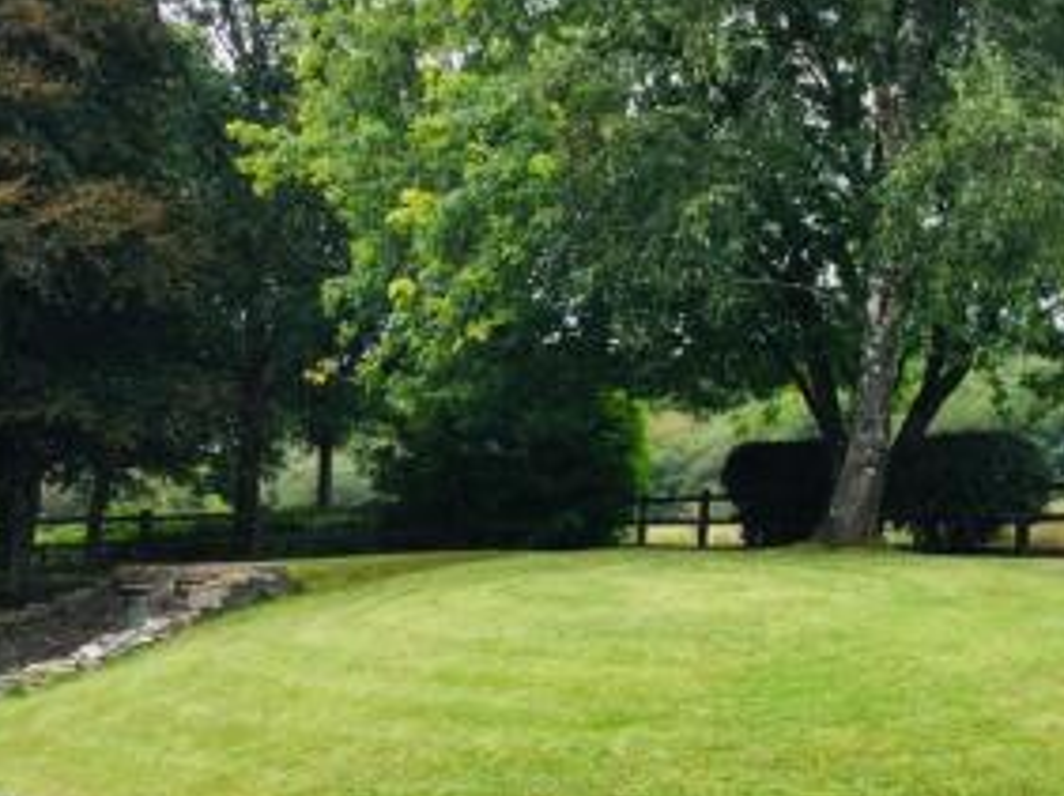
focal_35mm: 60
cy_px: 485
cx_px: 541
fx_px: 1843
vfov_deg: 24.3
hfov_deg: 32.2
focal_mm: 4.15
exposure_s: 1/380
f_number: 2.2
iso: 32
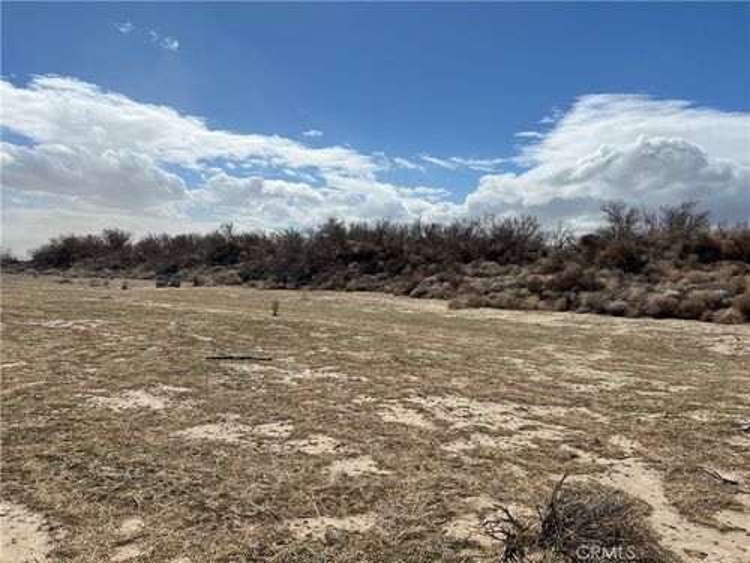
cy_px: 282
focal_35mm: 26
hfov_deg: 67.3
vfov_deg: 53.1
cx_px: 375
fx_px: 563
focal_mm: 5.7
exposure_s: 1/11364
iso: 50
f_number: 1.5
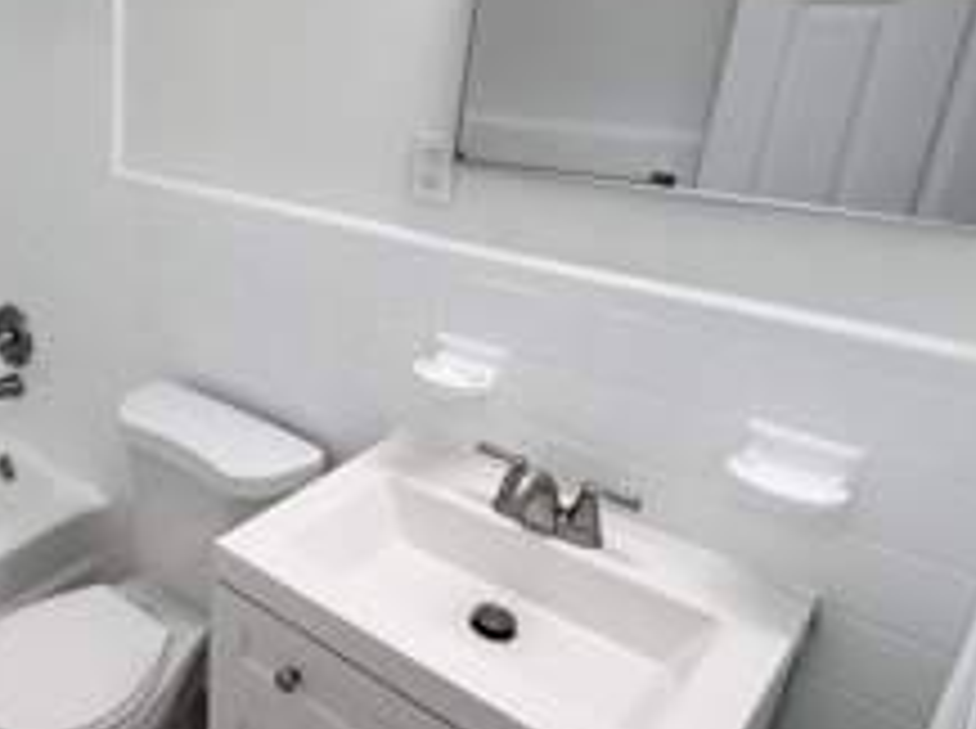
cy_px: 313
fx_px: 873
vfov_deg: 45.2
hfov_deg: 51.3
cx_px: 90
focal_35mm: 31
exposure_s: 1/120
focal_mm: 2.22
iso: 125
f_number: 2.2
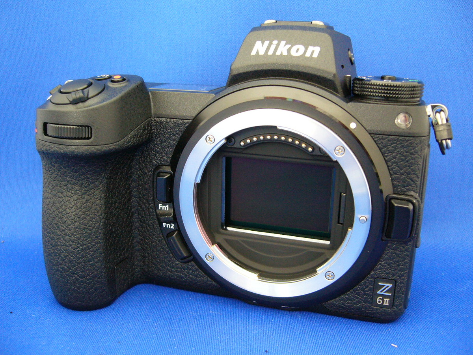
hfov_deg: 52.6
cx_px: 236
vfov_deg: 40.7
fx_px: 478
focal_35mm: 35
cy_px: 178
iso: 200
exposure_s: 1/8
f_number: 2.8
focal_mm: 5.8
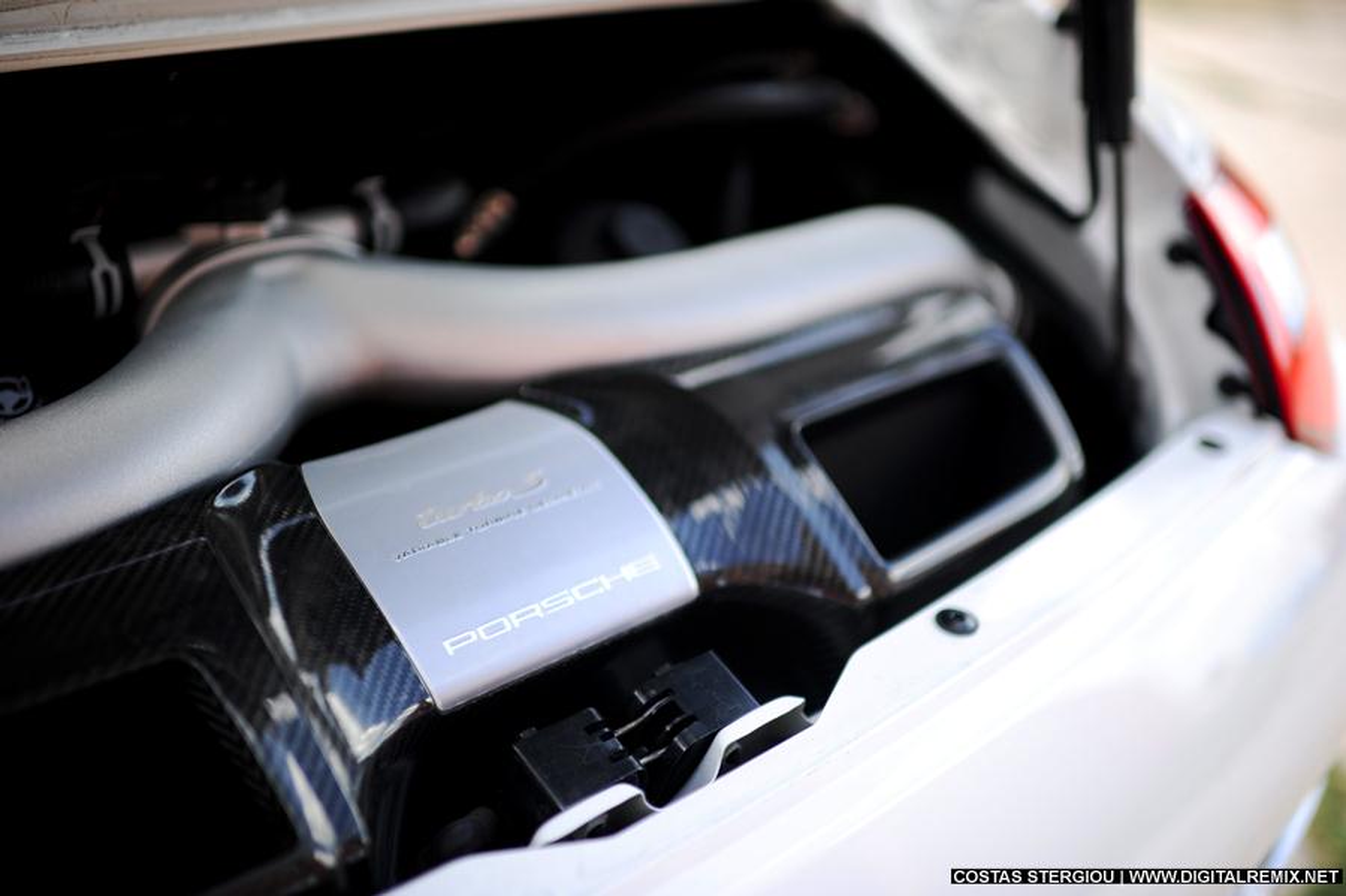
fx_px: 1308
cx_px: 673
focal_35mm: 35
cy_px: 448
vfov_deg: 37.8
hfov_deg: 54.5
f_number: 1.4
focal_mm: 35
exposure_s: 1/400
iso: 100
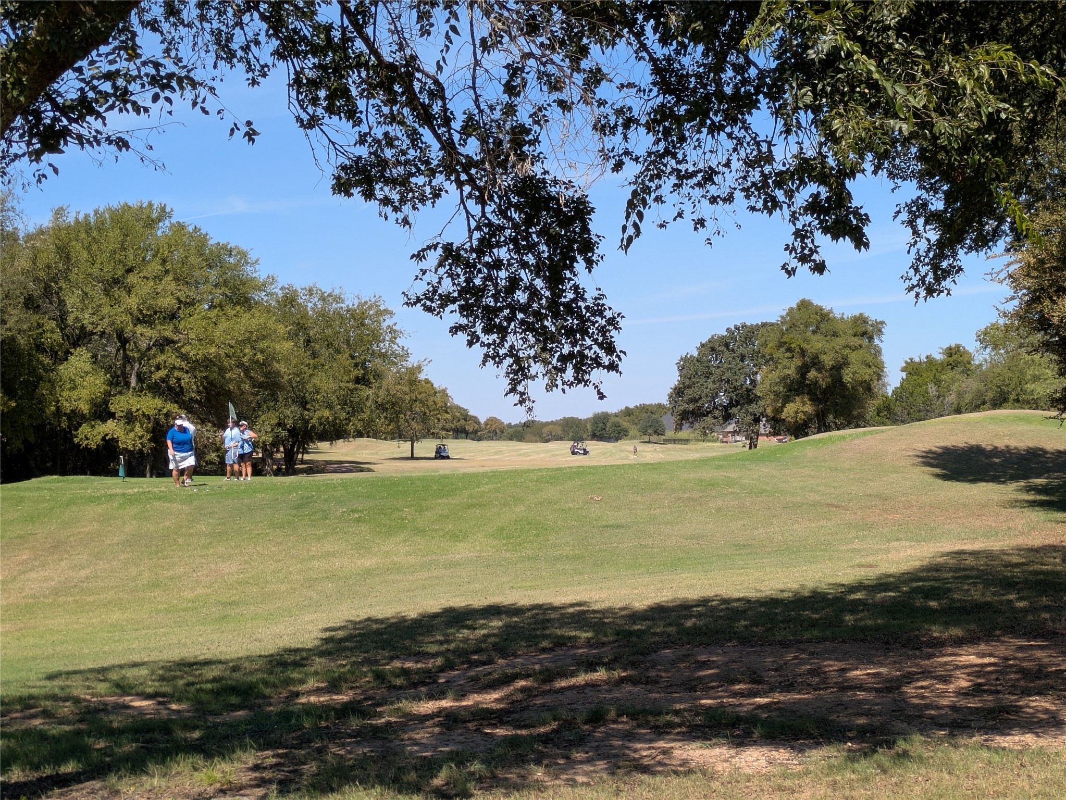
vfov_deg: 28.6
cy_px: 400
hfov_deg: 37.5
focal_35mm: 51
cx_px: 533
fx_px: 1571
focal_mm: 5.43
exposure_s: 1/1451
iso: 47
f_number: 1.89
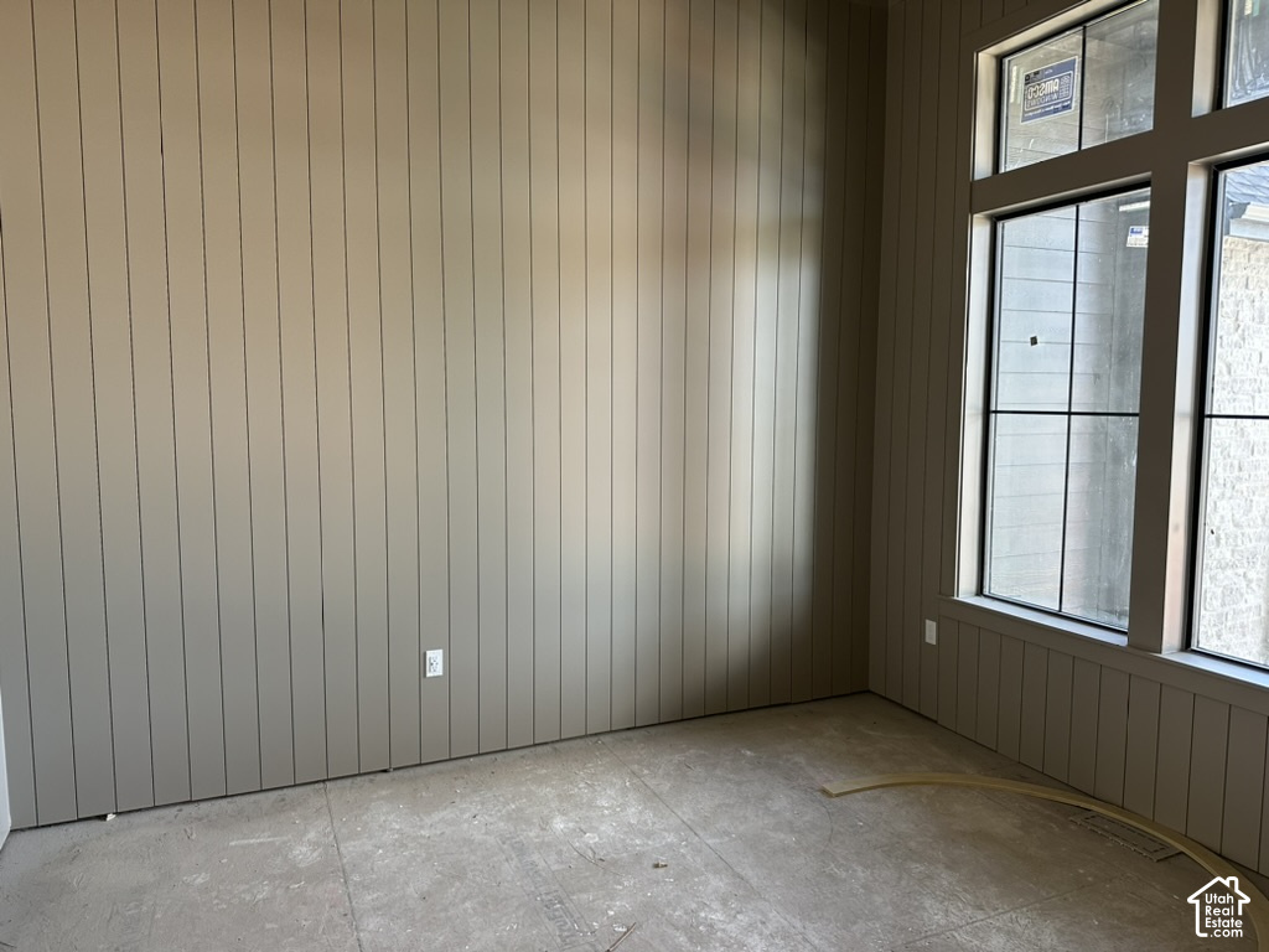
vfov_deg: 56.8
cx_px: 634
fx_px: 880
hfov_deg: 71.6
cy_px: 476
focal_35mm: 24
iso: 160
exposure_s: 1/121
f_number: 1.78
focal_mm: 6.86
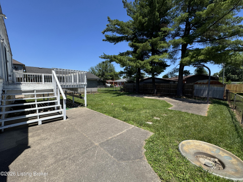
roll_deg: +0.0
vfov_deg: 85.7
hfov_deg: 102.1
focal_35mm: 14
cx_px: 122
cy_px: 91
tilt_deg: -4.2
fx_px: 98
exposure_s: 1/1217
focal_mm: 2.22
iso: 50
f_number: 2.2
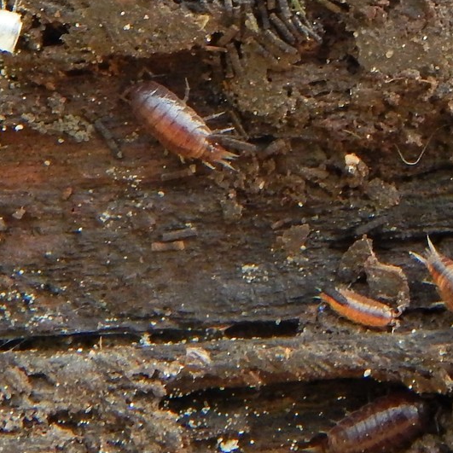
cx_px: 349
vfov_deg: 17.7
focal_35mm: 98
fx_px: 1451
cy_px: 221
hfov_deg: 17.6
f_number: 4.1
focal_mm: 12.3
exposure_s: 1/250
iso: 360
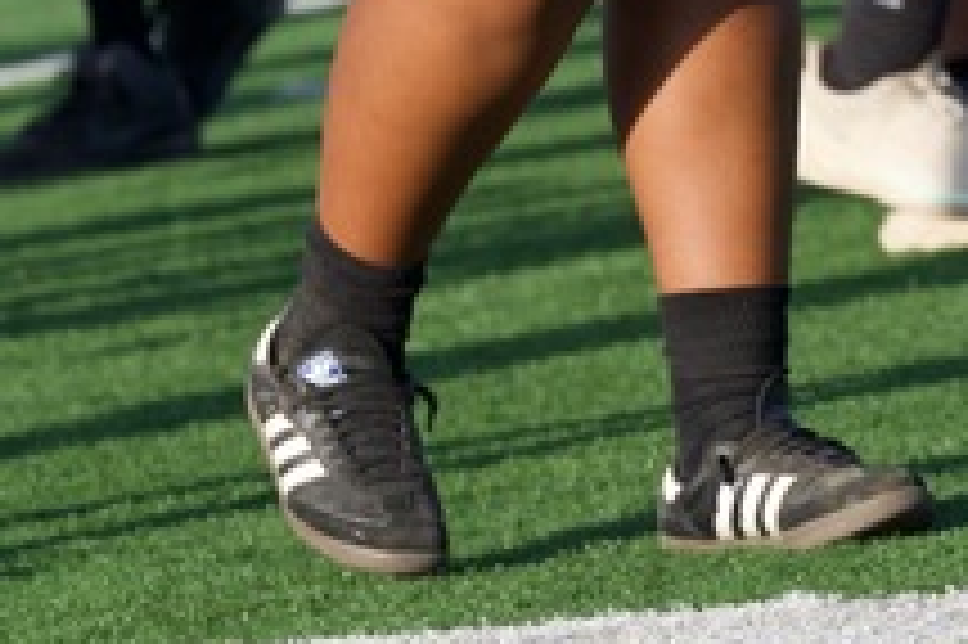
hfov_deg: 3.1
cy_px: -840
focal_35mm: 668
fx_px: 17948
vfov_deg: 2.0
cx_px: 428
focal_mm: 140
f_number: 5.6
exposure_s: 1/2000
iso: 640
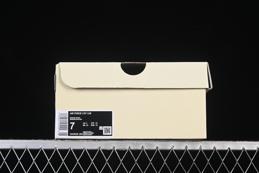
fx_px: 540
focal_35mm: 75
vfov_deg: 18.2
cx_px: 130
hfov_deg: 27.0
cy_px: 86
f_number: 8
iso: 160
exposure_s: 1/80
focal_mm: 50
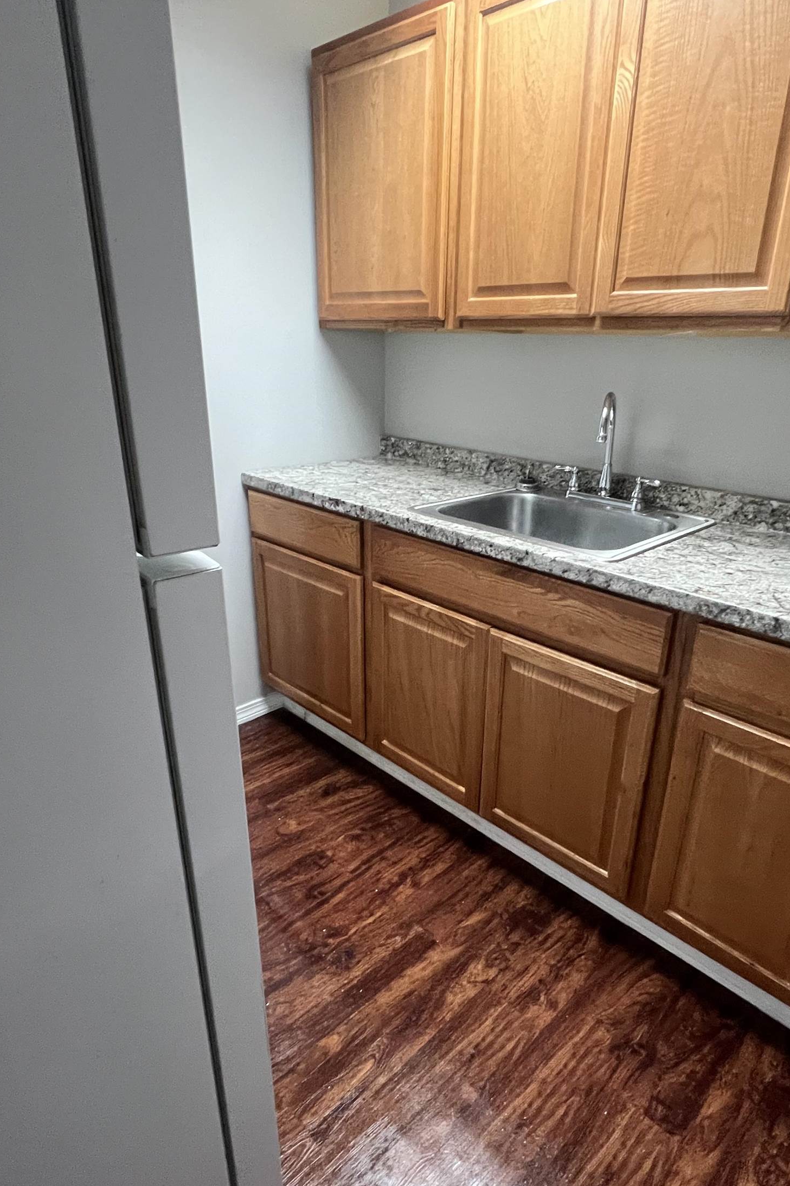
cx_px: 454
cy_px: 615
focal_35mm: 19
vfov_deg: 86.9
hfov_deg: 64.2
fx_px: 625
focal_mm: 1.57
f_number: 1.8
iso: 400
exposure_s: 1/60.2
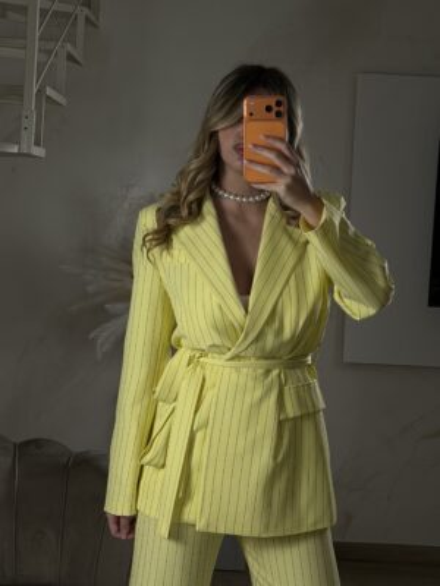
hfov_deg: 30.3
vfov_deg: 39.7
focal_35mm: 48
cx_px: 220
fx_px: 813
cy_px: 293
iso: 80
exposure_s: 1/100
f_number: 1.78
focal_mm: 6.76
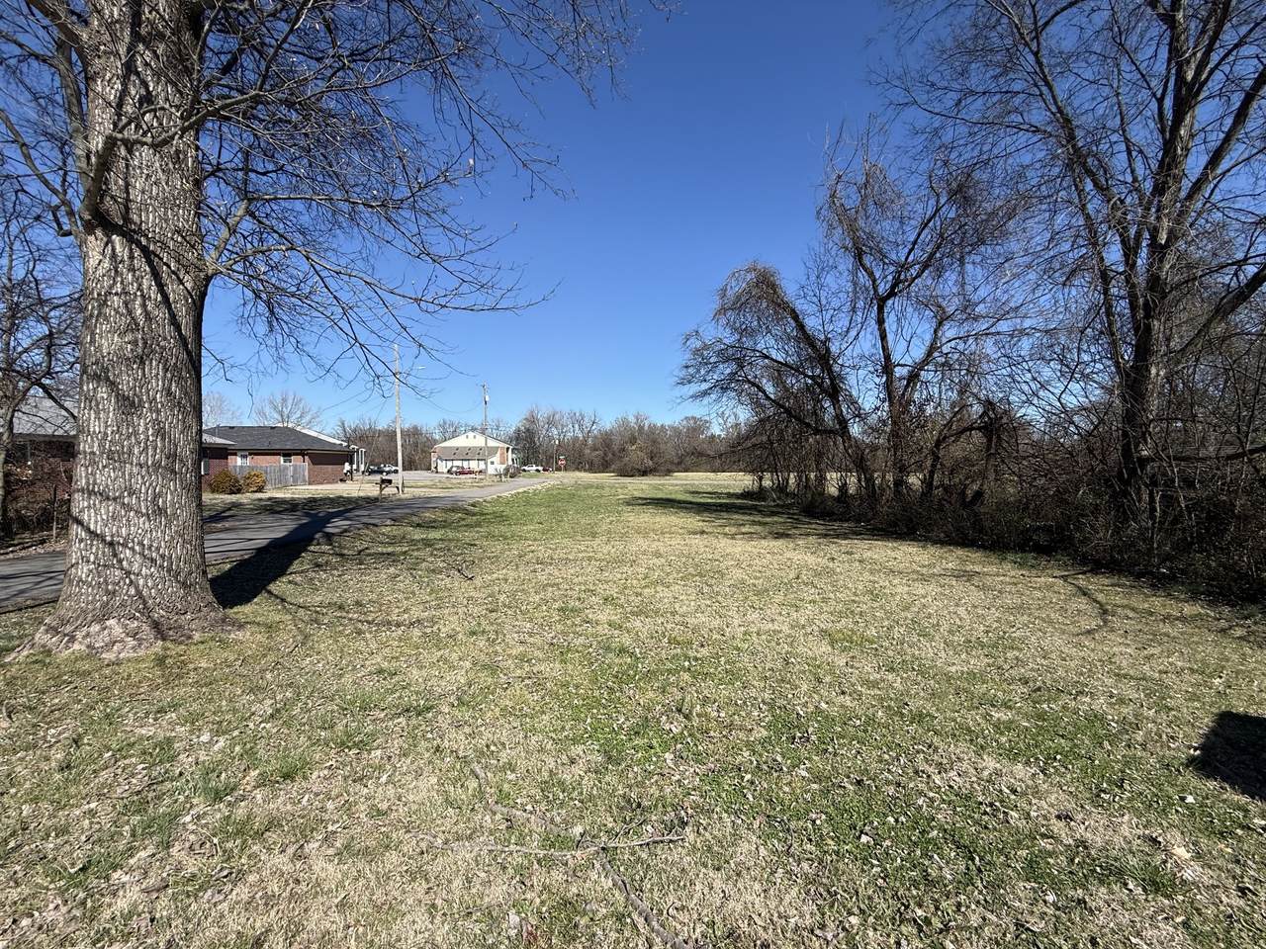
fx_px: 512
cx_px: 633
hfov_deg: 102.1
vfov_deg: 85.7
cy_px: 474
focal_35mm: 14
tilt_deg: -1.4
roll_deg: +0.5
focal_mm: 2.22
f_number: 2.2
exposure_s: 1/1961
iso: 50
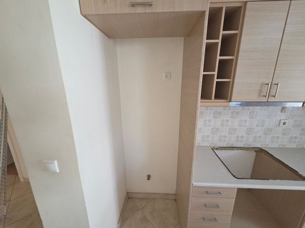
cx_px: 152
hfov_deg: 106.2
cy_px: 114
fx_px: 115
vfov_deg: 89.9
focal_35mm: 13
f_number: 2.2
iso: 50
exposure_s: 1/50
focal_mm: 2.2
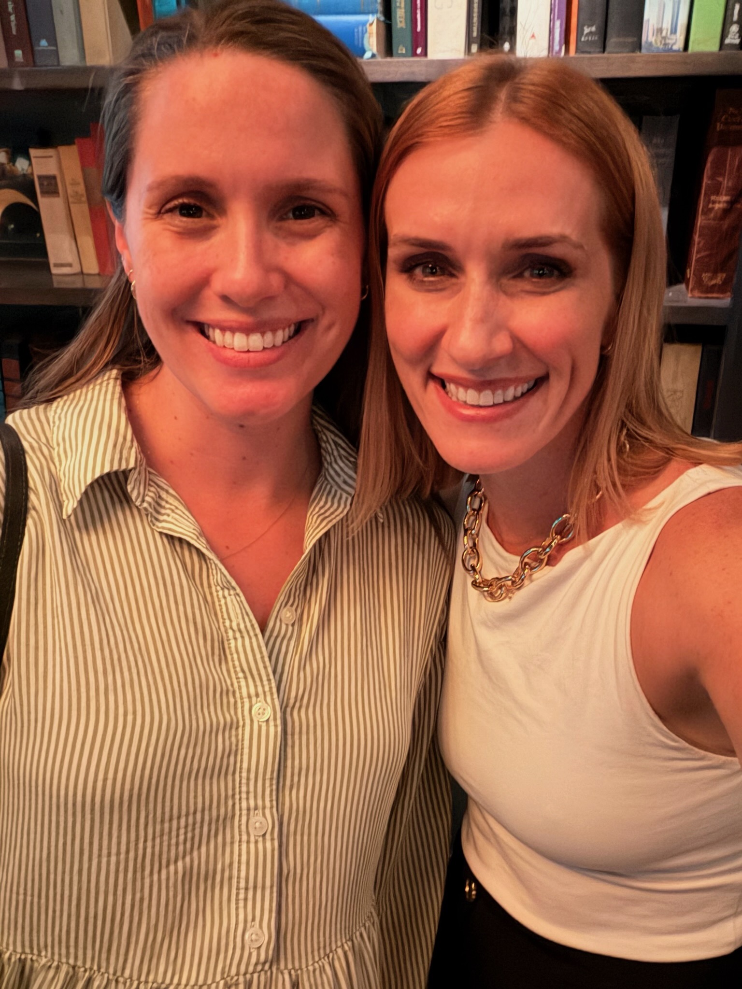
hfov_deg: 46.8
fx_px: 857
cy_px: 494
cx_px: 371
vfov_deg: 60.0
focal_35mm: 30
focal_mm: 2.71
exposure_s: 1/15
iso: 1250
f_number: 1.9
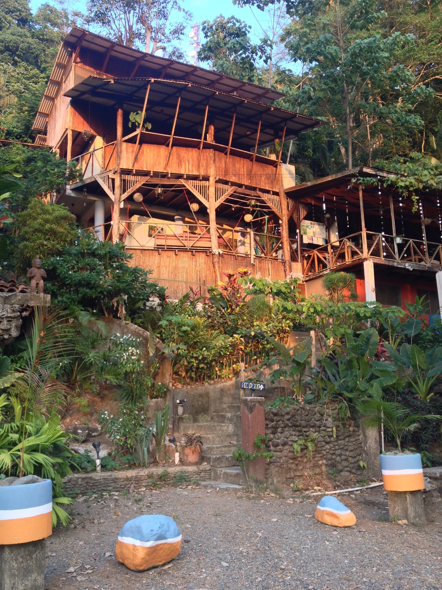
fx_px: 596
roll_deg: +2.7
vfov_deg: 52.6
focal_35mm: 35
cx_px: 221
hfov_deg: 40.7
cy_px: 295
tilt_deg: +10.6
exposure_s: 1/40
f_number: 2.4
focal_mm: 4.28
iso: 50
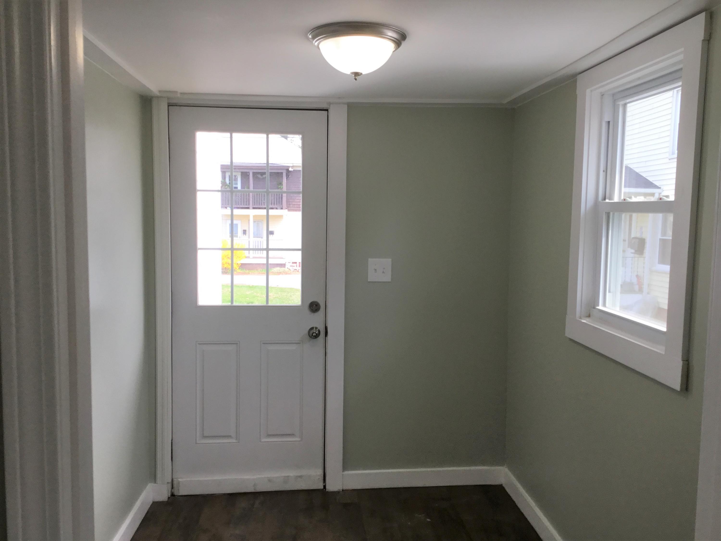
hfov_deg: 58.4
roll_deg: +1.1
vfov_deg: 45.4
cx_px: 360
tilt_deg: -5.1
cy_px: 270
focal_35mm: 31
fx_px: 646
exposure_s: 1/120
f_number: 2.4
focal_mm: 3.3
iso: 32
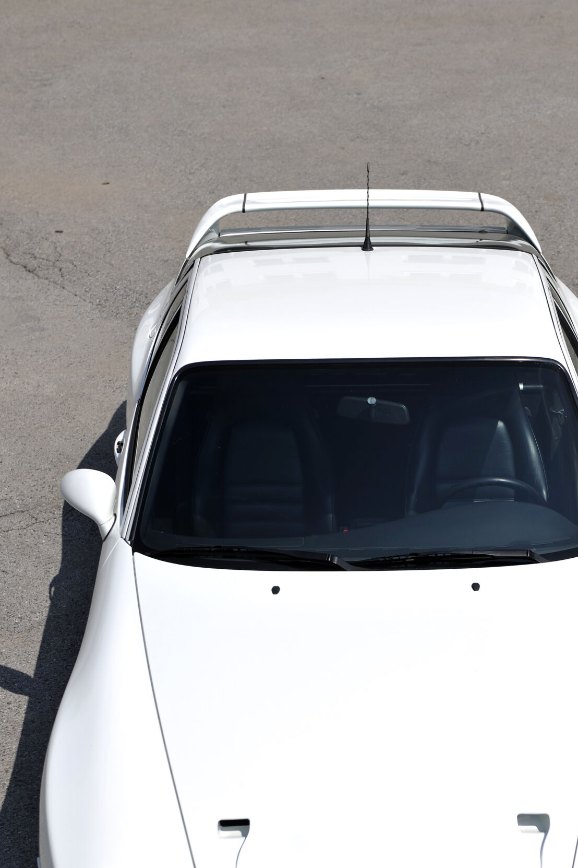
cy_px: 642
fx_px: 1854
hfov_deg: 17.7
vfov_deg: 26.0
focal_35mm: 77
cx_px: 375
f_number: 4.5
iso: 50
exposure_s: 1/1000
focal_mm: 50
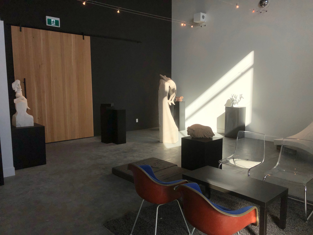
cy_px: 118
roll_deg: +1.4
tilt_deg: -8.2
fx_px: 253
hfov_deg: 63.4
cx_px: 156
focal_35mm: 28
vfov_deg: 49.7
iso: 20
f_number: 1.8
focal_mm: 3.99
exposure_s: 1/1312
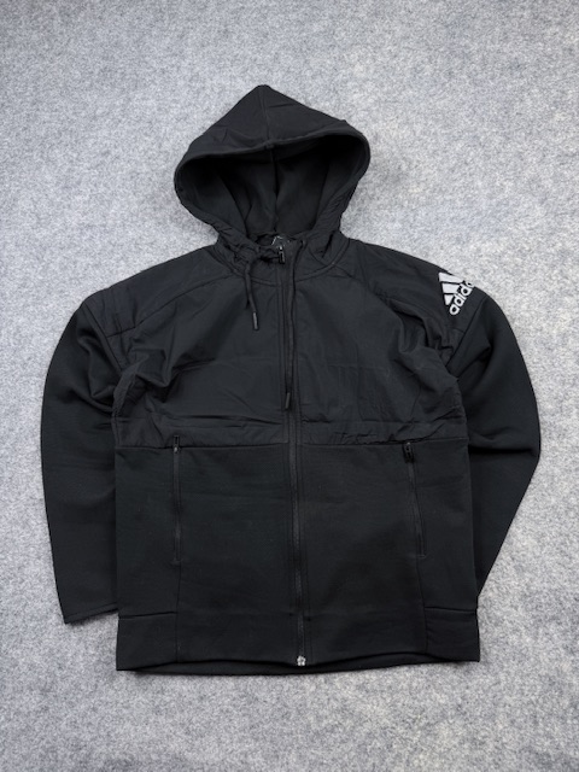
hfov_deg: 56.8
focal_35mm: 24
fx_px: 535
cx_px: 290
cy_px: 386
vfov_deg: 71.6
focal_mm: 6.76
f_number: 1.78
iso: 64
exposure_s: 1/100
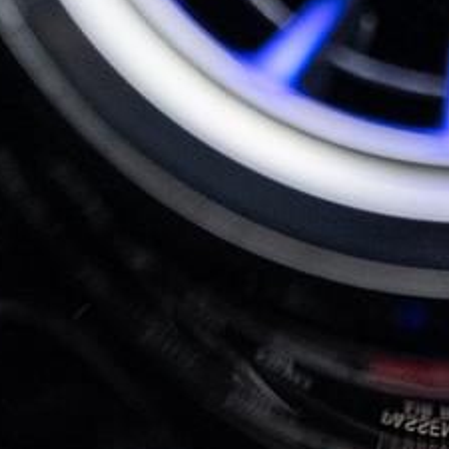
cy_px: 766
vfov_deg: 8.5
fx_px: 2920
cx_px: 417
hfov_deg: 8.8
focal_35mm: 199
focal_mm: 35.7
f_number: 3.5
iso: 1000
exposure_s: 1/60
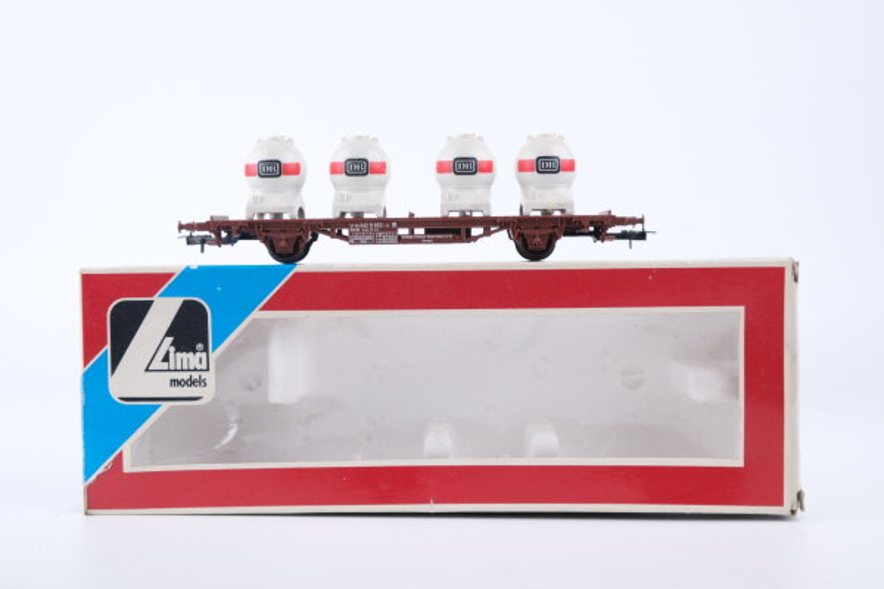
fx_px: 982
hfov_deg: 48.5
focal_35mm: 40
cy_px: 294
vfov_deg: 33.4
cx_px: 442
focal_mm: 26.5
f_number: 8
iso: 500
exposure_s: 1/160
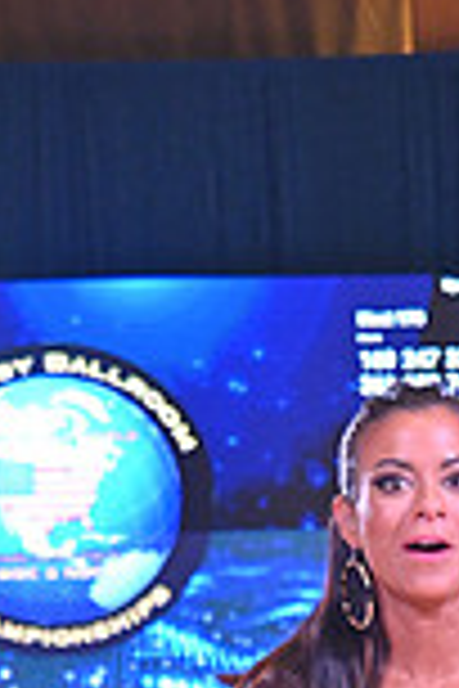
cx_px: 200
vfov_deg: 10.4
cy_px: 1043
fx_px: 3633
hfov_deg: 7.2
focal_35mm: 190
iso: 2500
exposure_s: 1/400
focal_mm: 50
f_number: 4.5
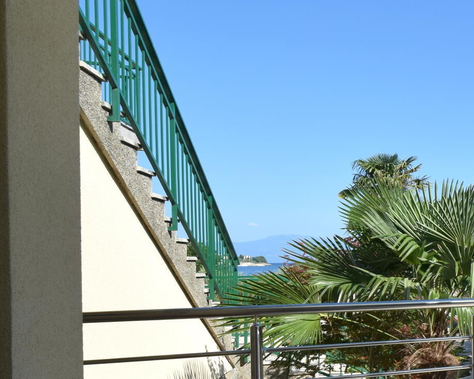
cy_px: 248
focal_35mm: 37
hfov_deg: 34.2
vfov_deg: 39.7
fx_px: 519
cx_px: 622
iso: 200
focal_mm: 10
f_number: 9
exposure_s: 1/320
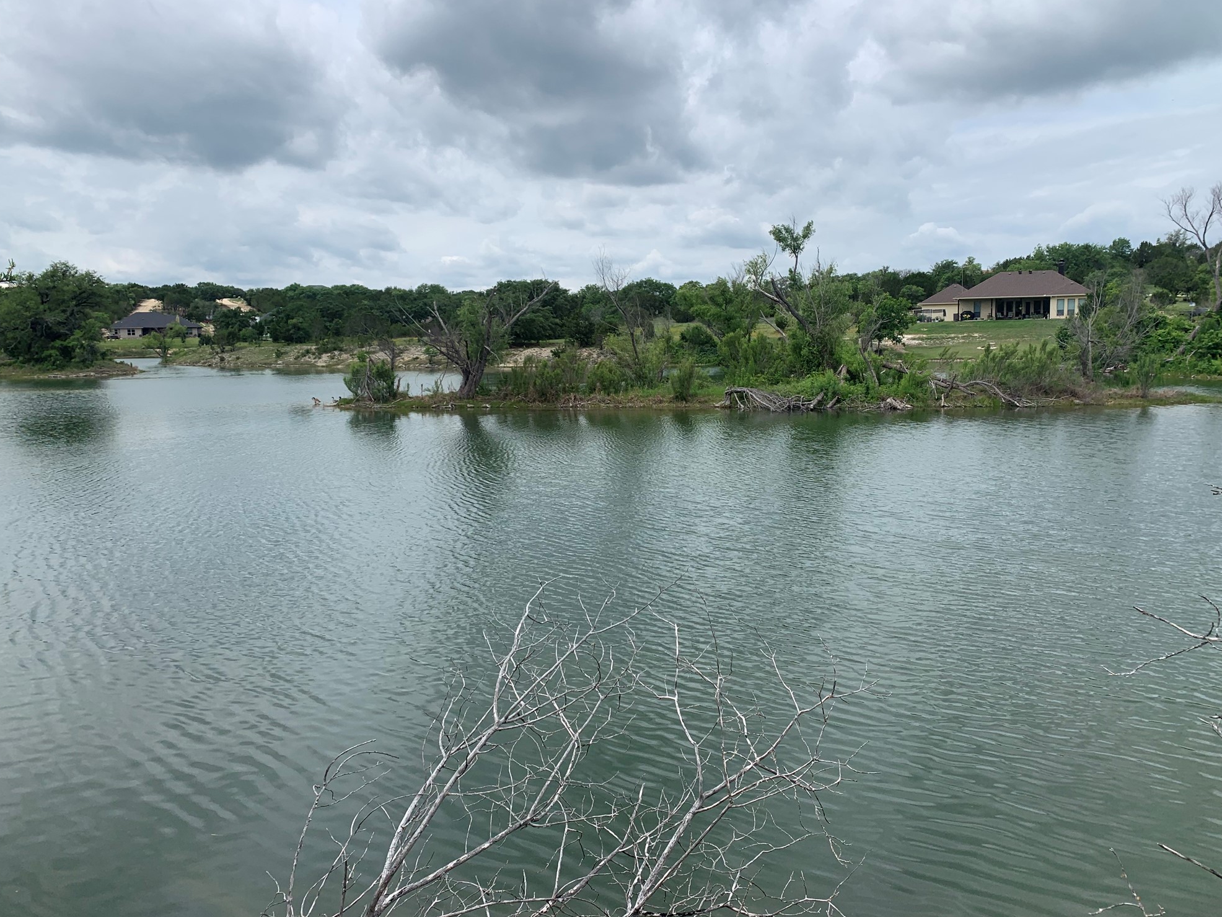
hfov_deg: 65.3
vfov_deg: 51.4
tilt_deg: -5.7
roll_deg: +1.2
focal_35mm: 27
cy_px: 450
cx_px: 615
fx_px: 953
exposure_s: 1/3401
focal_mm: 4.25
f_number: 1.8
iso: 25
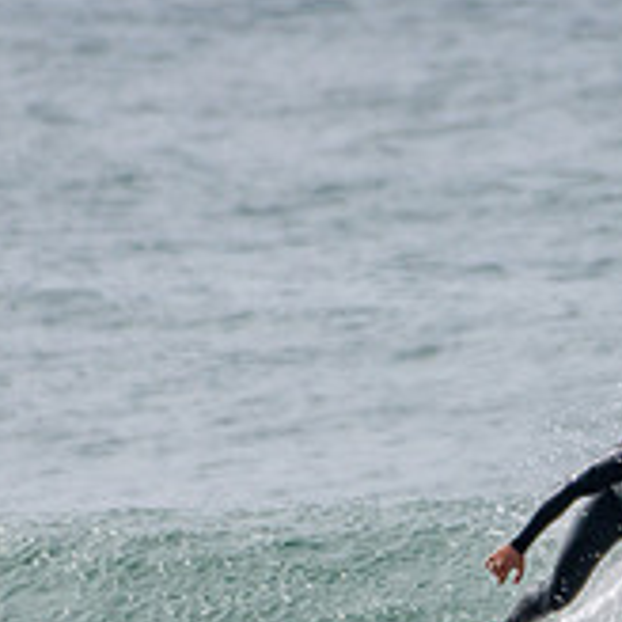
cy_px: 711
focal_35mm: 2260
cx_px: 778
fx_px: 45944
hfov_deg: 0.8
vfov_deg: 0.8
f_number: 5.6
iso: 220
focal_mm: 500
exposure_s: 1/2000
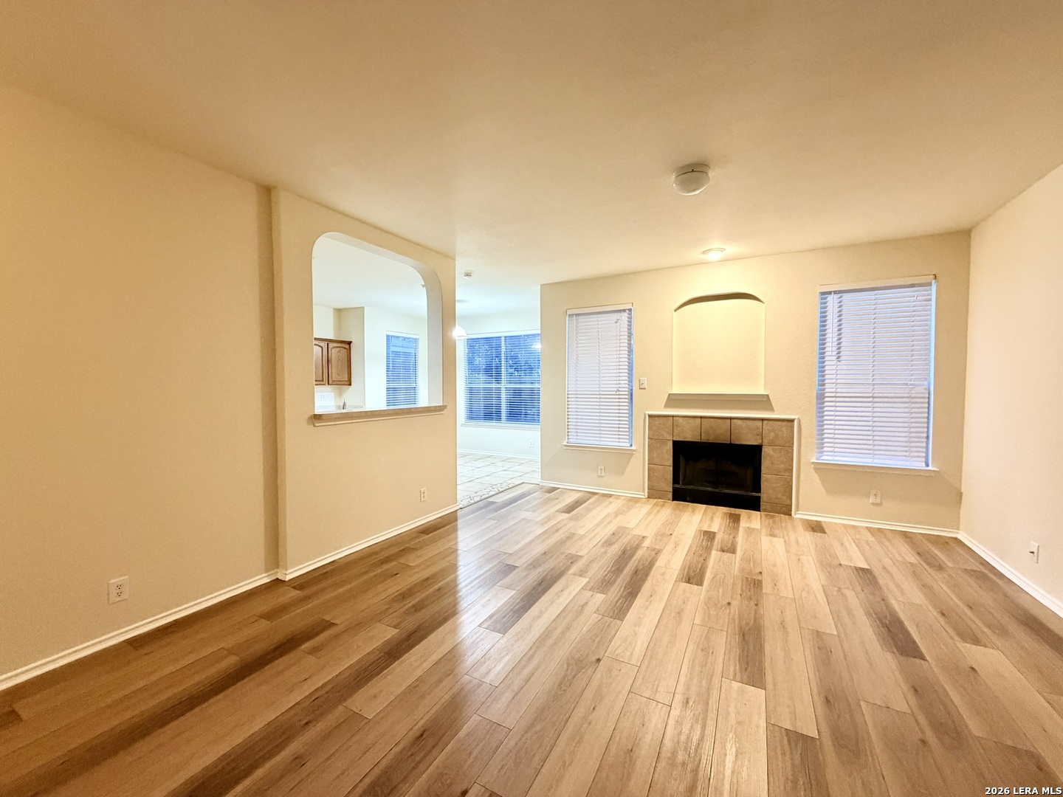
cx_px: 532
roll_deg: +0.7
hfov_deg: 102.1
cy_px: 398
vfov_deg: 85.7
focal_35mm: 14
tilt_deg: -2.2
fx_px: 430
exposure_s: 1/60
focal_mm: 2.22
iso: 500
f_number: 2.2
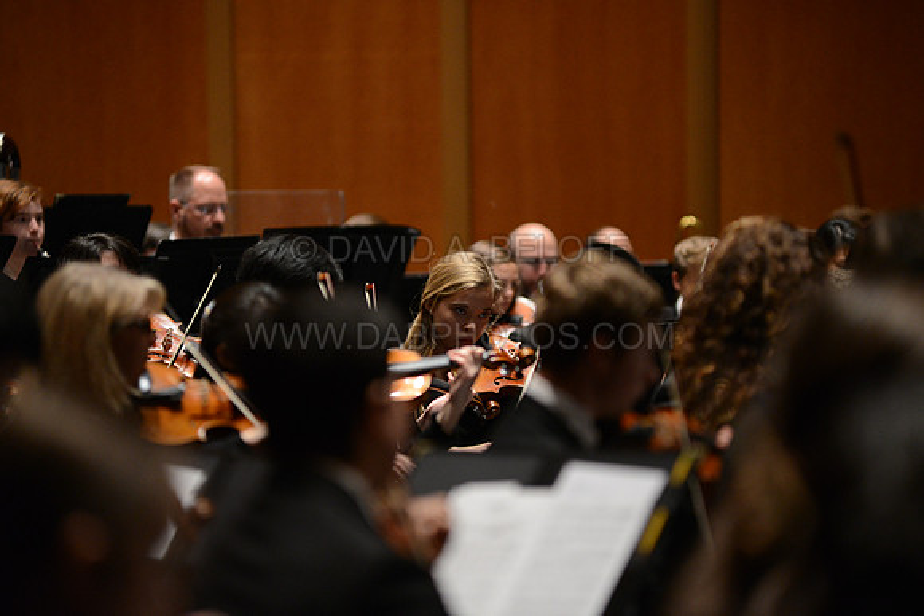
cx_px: 462
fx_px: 5134
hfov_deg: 10.3
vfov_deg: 6.9
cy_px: 308
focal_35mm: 200
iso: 3200
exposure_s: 1/250
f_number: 2.8
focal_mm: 200
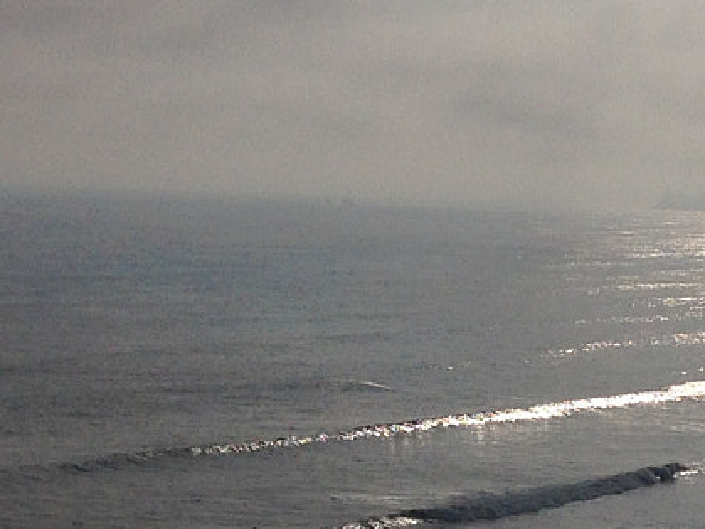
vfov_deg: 11.8
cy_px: 298
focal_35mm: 126
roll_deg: -2.0
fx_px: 2565
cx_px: 996
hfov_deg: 14.7
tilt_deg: -1.4
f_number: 2.4
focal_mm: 4.12
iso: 64
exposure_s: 1/27778
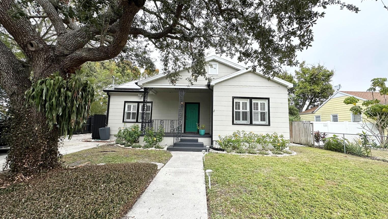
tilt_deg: +8.2
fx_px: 165
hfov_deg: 99.3
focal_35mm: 16
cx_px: 199
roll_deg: -2.0
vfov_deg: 67.0
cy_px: 103
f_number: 2.2
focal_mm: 2.22
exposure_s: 1/518
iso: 40
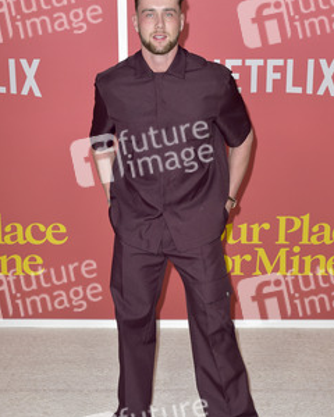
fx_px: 741
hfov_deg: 25.4
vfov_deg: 31.4
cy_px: 224
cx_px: 183
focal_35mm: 60
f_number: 6.3
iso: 400
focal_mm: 48
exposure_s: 1/250
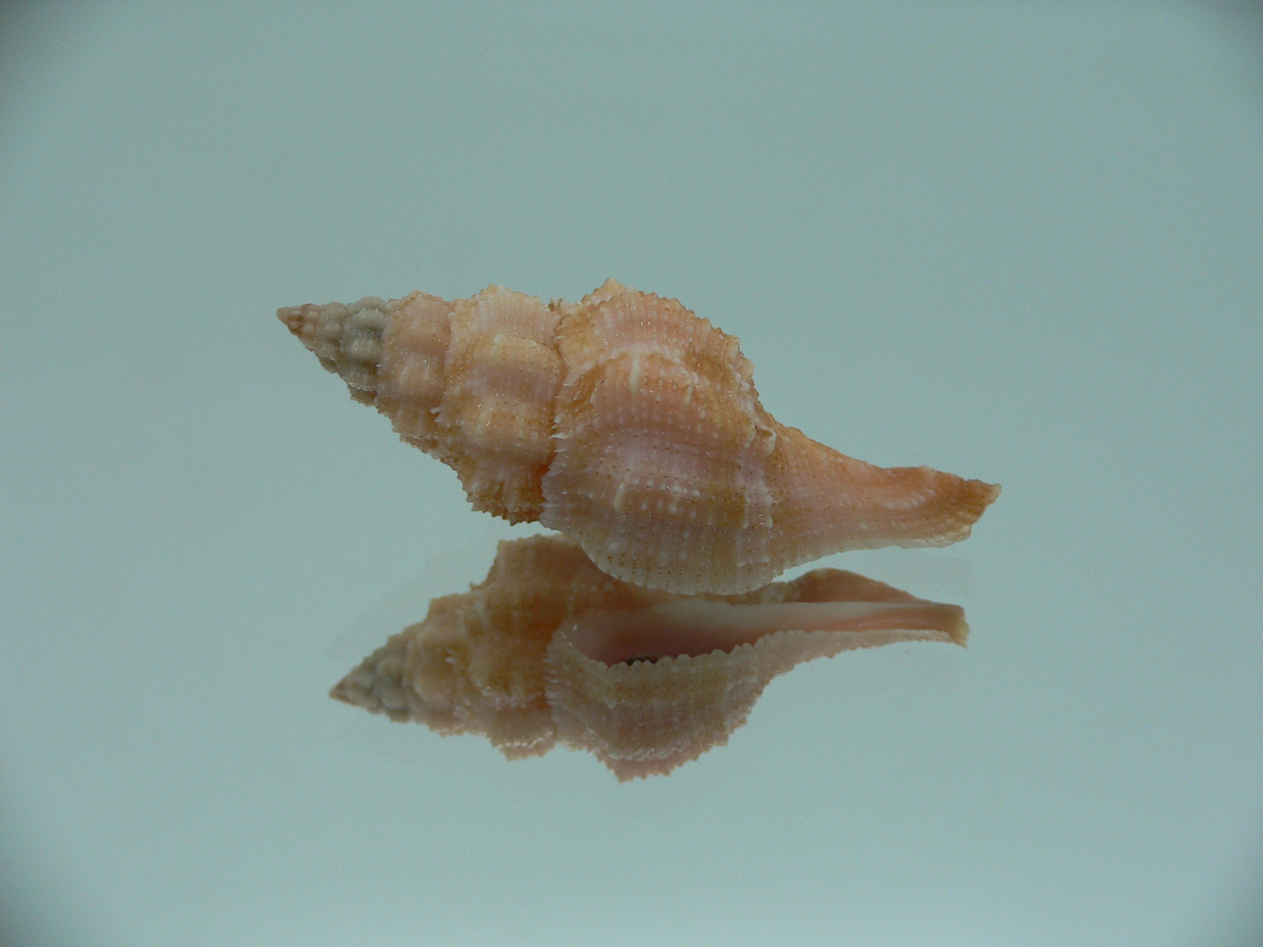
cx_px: 632
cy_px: 474
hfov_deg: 52.6
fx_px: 1277
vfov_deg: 40.7
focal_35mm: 35
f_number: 2.8
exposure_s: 1/60
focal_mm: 4.6
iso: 80
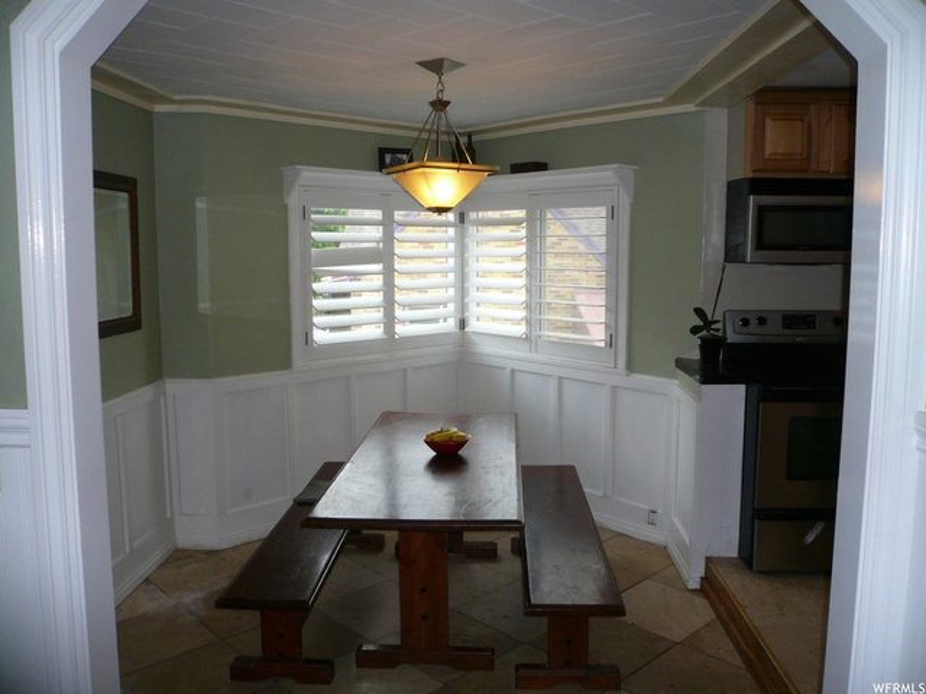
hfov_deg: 63.4
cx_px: 463
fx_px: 749
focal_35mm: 28
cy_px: 347
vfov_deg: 49.7
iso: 100
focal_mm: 4.6
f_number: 2.8
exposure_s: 1/160
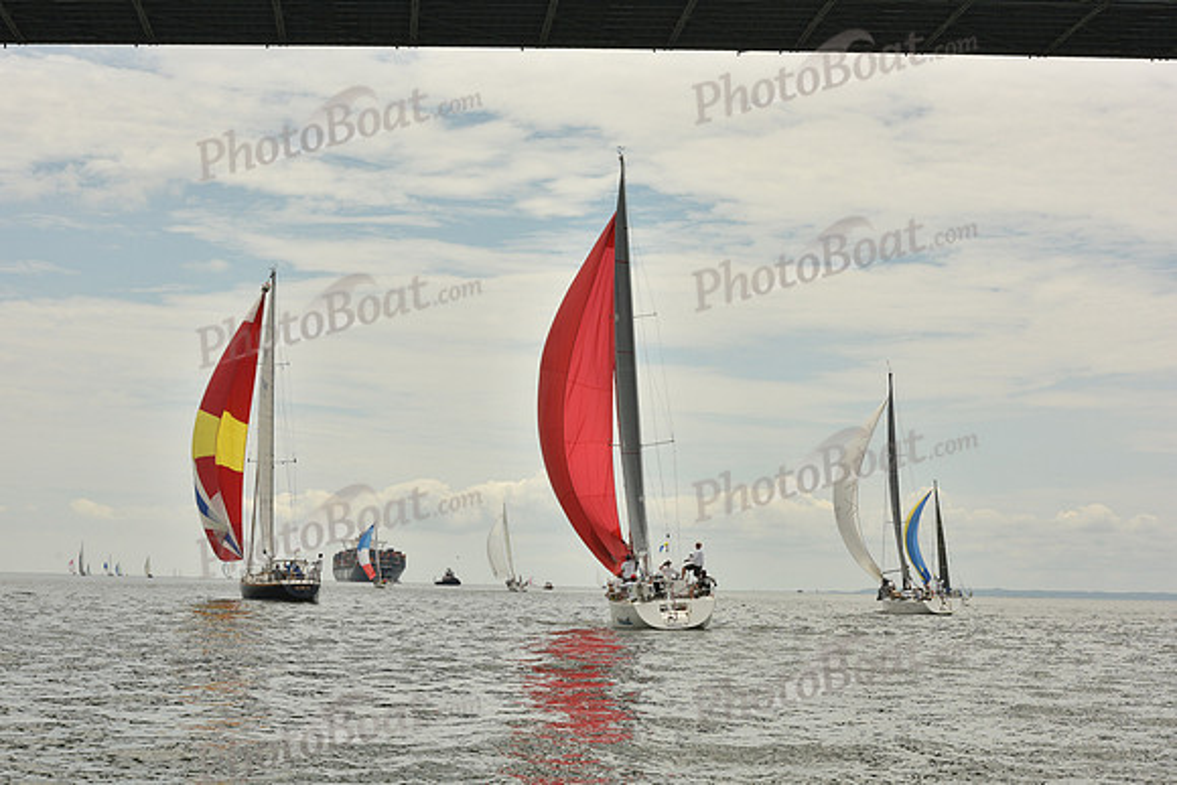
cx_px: 588
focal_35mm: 70
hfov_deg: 28.8
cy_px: 392
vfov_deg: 19.5
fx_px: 2289
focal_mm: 70
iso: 320
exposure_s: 1/1000
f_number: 13
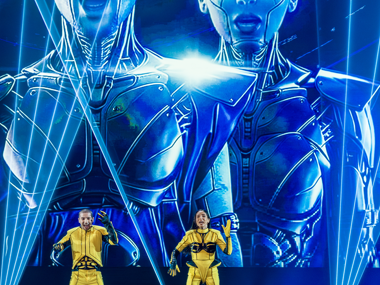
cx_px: 109
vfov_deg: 4.8
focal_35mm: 307
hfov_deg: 6.5
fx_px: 3369
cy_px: 121
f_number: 4.8
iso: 1600
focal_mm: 135
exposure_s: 1/500
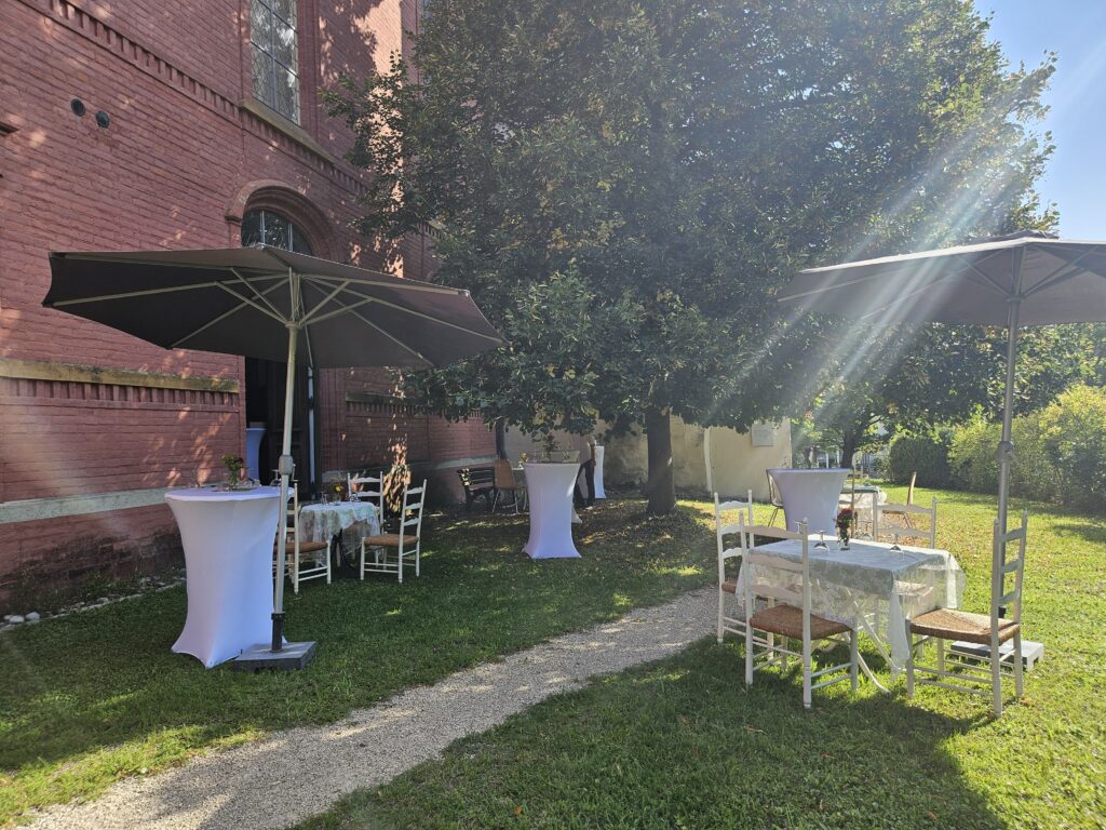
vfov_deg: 58.9
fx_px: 735
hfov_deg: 73.9
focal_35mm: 23
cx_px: 553
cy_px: 415
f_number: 1.8
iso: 25
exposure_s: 1/461
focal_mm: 5.4
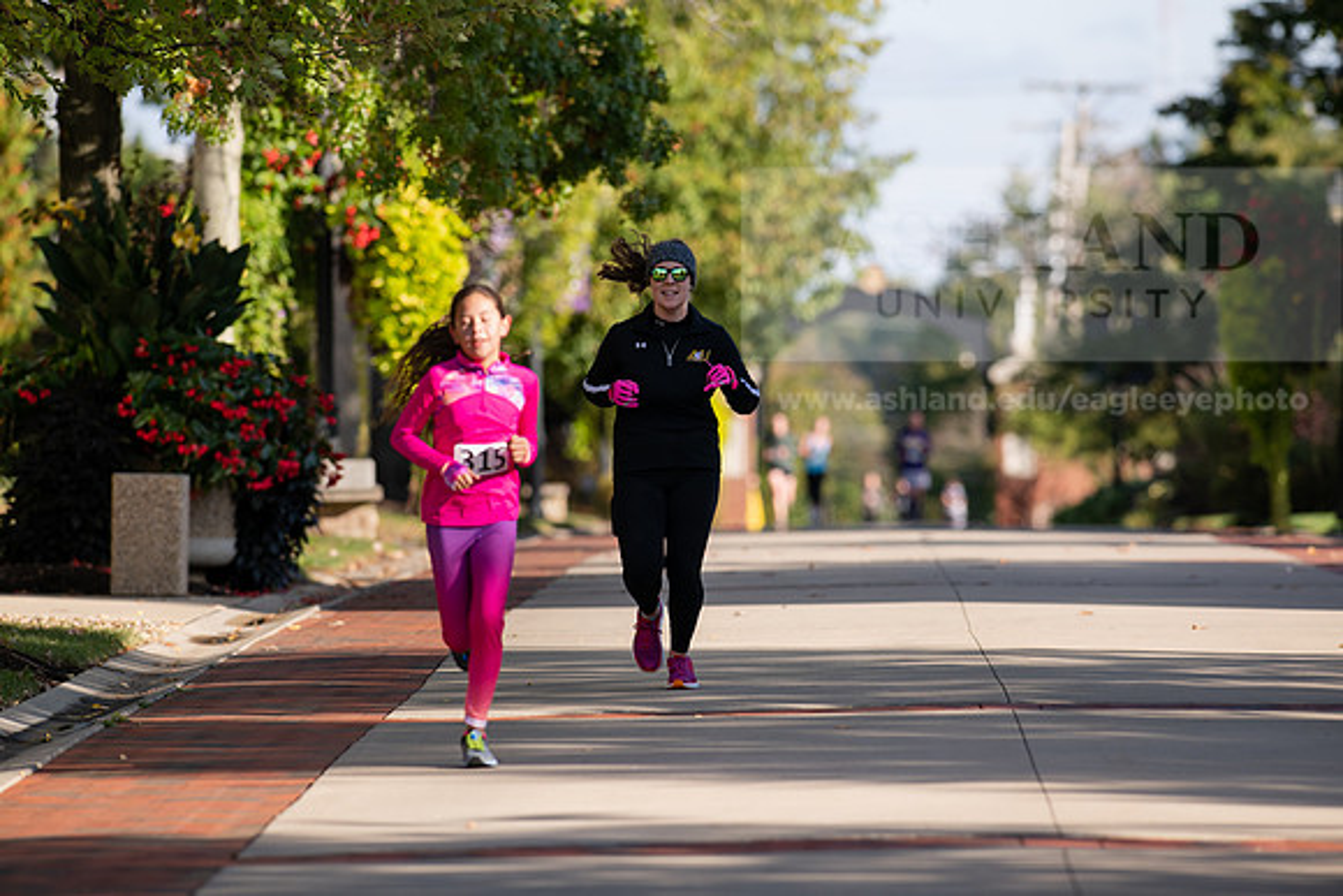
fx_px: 11194
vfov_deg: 4.6
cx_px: 672
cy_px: 448
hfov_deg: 6.9
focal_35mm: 300
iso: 200
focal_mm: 300
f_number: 4.5
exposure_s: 1/800
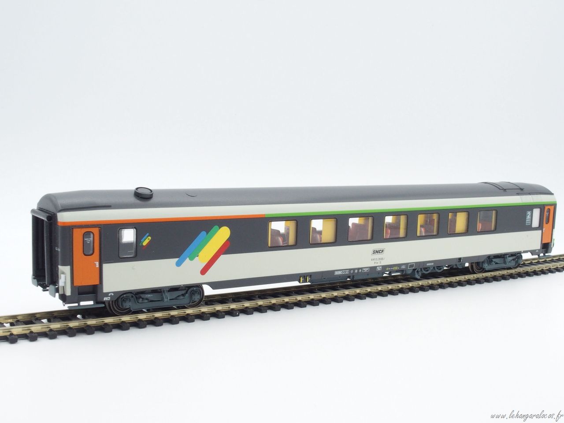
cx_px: 282
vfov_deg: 37.7
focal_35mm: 38
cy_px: 212
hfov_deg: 49.0
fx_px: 619
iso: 320
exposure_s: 1/160
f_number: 8
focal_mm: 8.1
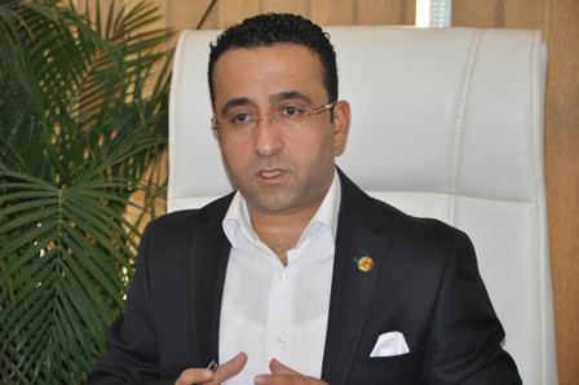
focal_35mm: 158
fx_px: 2531
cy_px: 192
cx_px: 290
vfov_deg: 8.7
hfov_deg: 13.0
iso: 800
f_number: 5.6
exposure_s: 1/60
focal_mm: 105
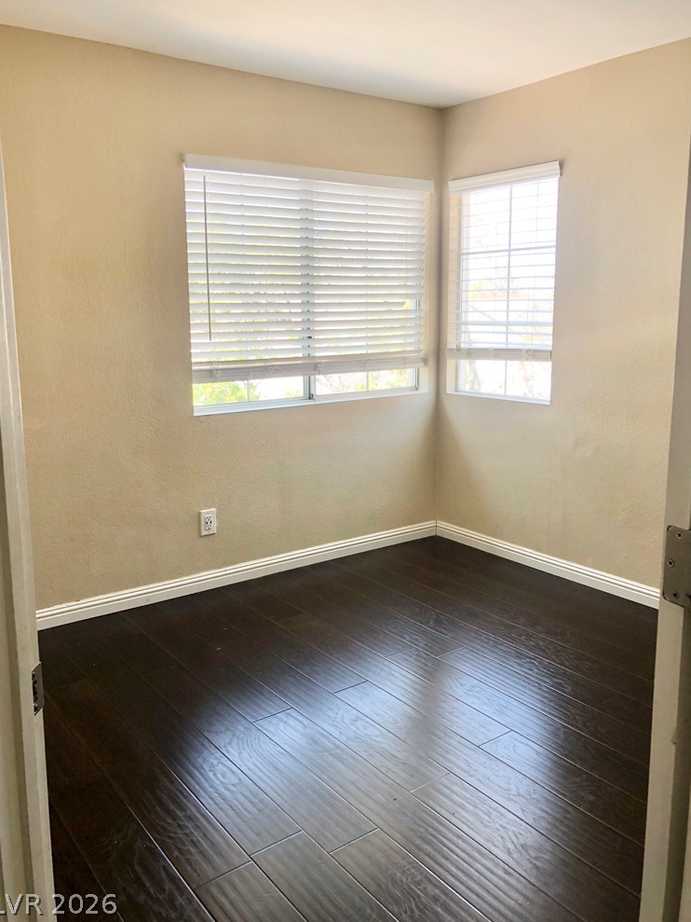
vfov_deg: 61.6
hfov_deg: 48.2
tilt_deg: -10.0
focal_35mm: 29
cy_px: 448
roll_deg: -1.0
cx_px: 341
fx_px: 772
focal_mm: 4
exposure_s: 1/120
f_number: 1.8
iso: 32
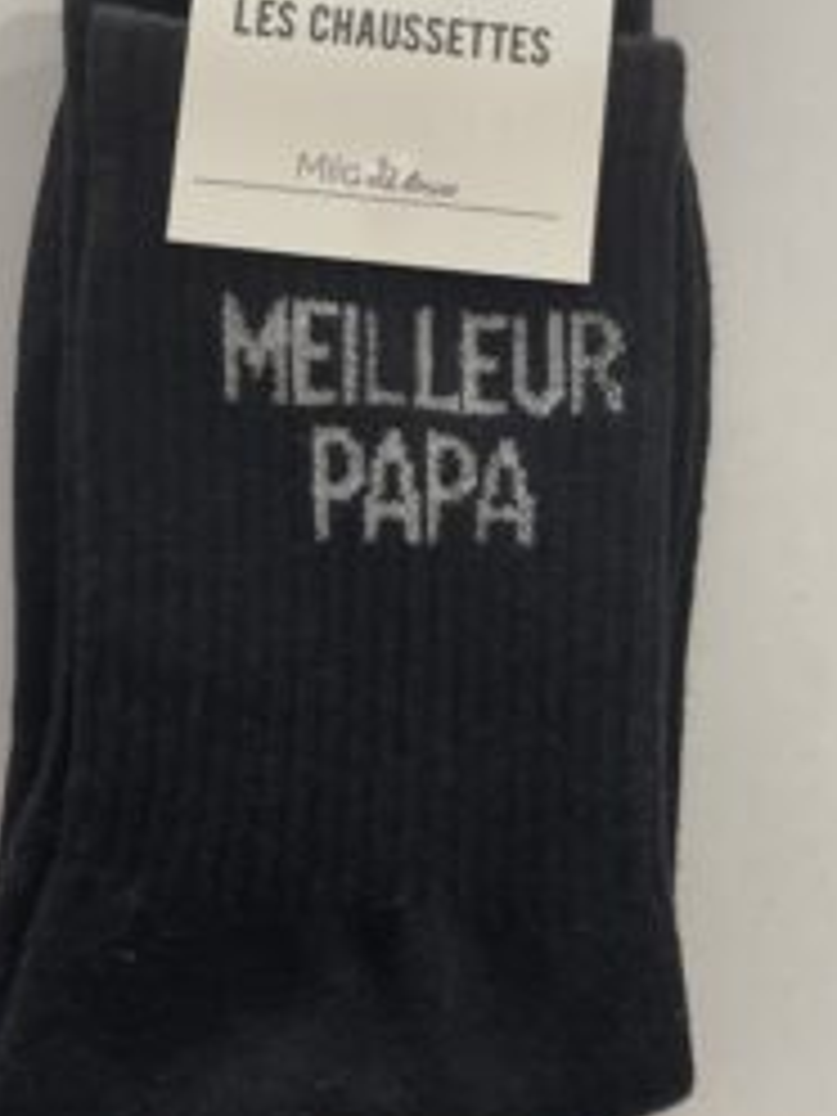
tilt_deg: -79.0
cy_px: 500
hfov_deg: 17.6
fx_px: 2708
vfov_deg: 23.3
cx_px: 342
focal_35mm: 84
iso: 125
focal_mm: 6
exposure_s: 1/33
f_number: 2
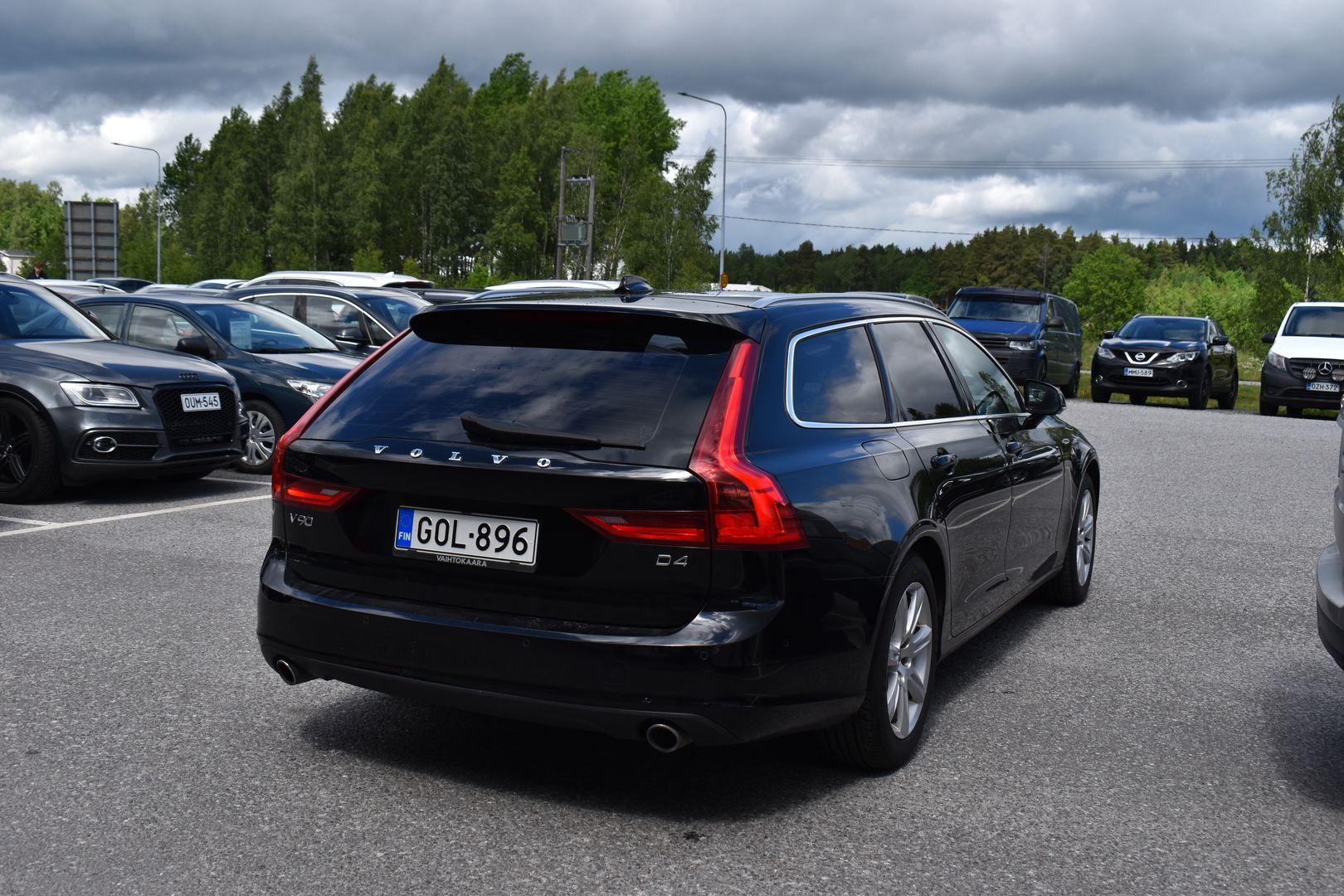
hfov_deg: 51.3
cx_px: 672
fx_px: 1400
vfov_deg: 35.5
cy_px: 448
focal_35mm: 38
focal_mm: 25
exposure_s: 1/750
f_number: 8
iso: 200
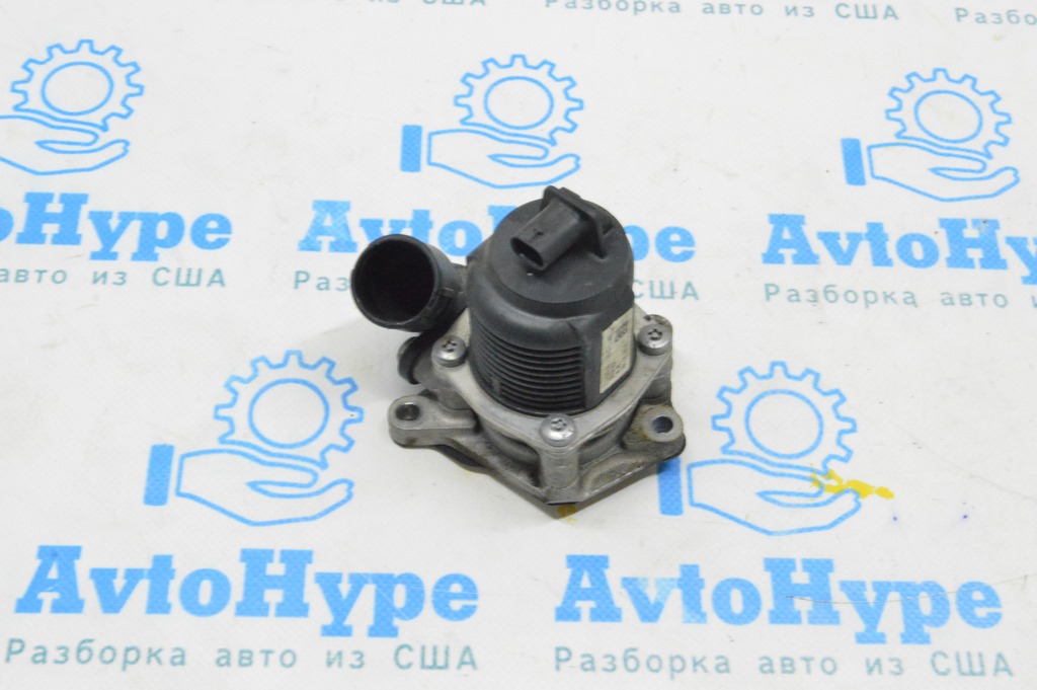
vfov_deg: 23.7
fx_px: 1641
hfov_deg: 35.1
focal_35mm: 57
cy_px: 345
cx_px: 518
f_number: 20
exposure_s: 1/15
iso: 6400
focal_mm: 38
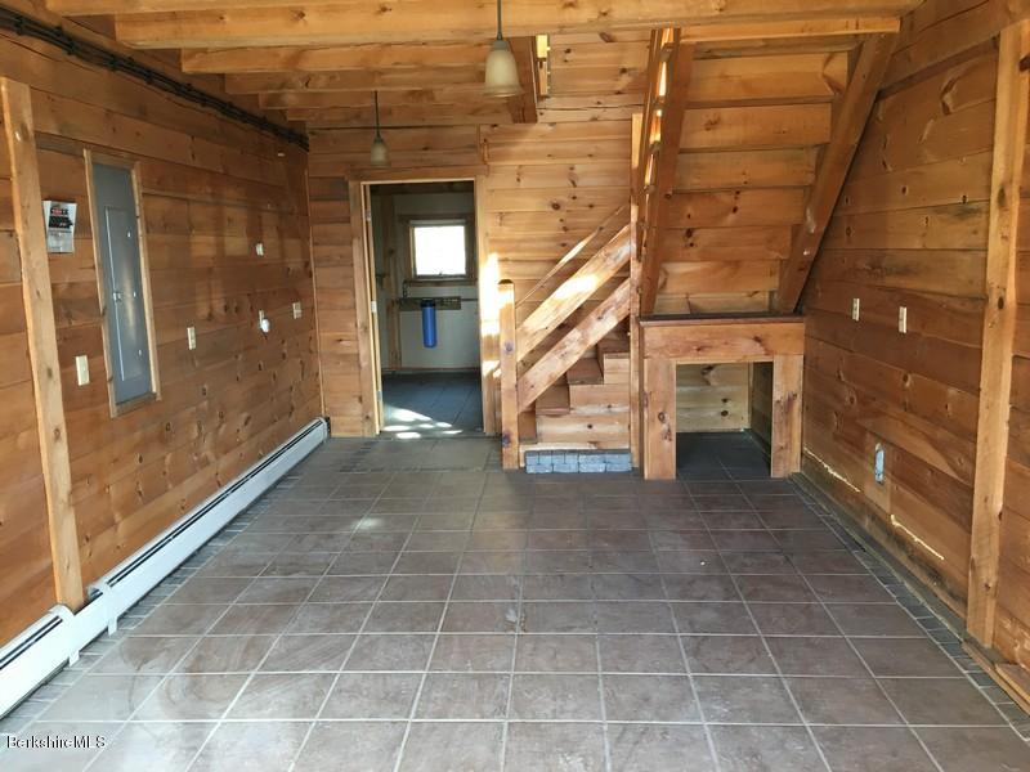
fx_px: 863
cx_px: 515
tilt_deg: -9.0
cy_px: 386
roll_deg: +1.3
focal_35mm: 29
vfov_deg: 48.2
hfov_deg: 61.7
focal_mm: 4.15
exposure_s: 1/30
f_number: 2.2
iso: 80
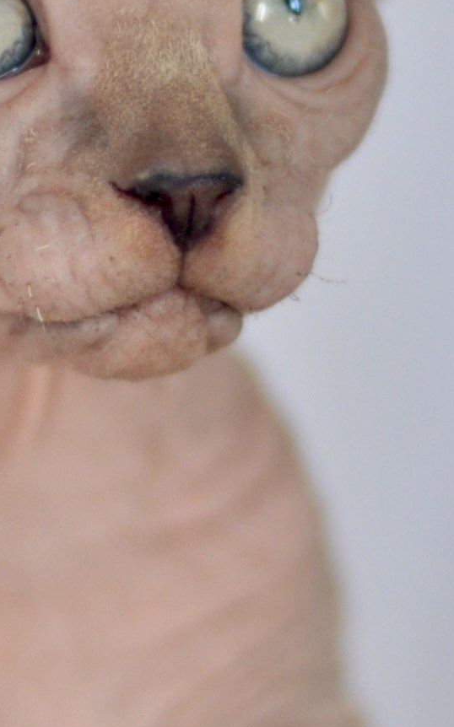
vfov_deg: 7.4
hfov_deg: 4.6
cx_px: 35
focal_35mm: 285
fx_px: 5648
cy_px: 245
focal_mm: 50
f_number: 1.4
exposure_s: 1/640
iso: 400
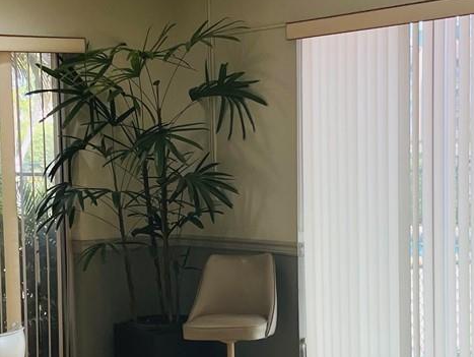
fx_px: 1220
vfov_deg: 16.5
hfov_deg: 22.0
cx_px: 210
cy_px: 289
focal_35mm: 89
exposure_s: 1/120
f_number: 1.6
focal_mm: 5.1
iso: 32
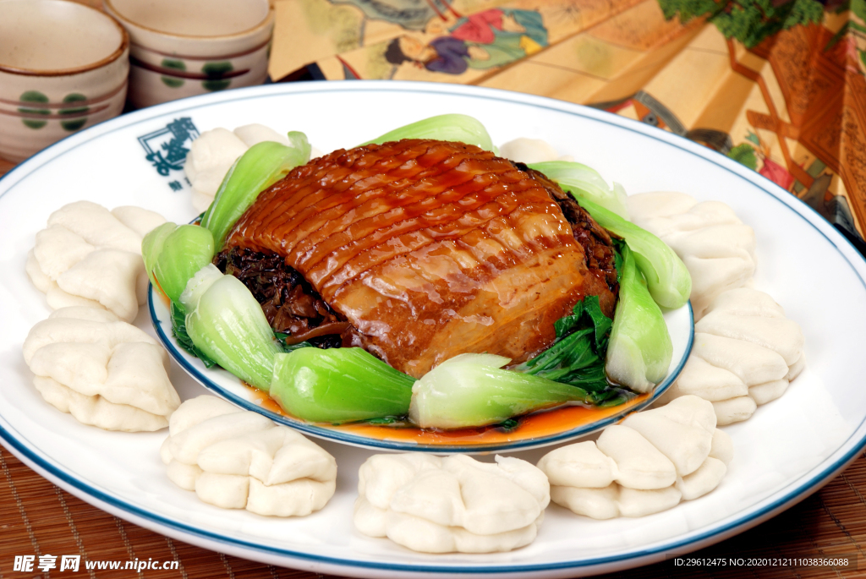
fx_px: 3070
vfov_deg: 10.8
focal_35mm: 128
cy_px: 290
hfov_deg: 16.1
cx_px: 433
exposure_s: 1/80
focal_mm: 85
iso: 100
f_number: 9
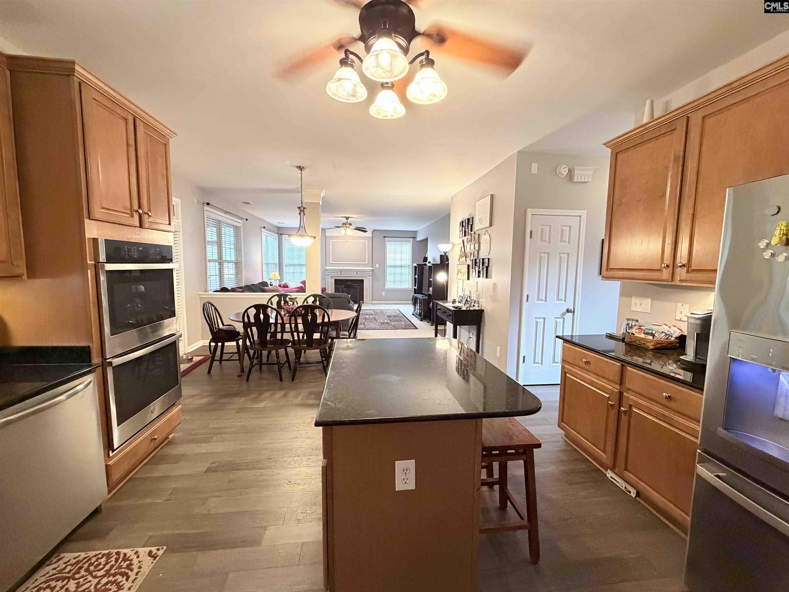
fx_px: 319
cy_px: 296
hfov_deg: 102.1
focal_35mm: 14
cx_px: 394
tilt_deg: -6.2
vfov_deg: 85.7
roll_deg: -0.8
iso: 640
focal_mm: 2.22
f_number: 2.2
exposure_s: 1/60
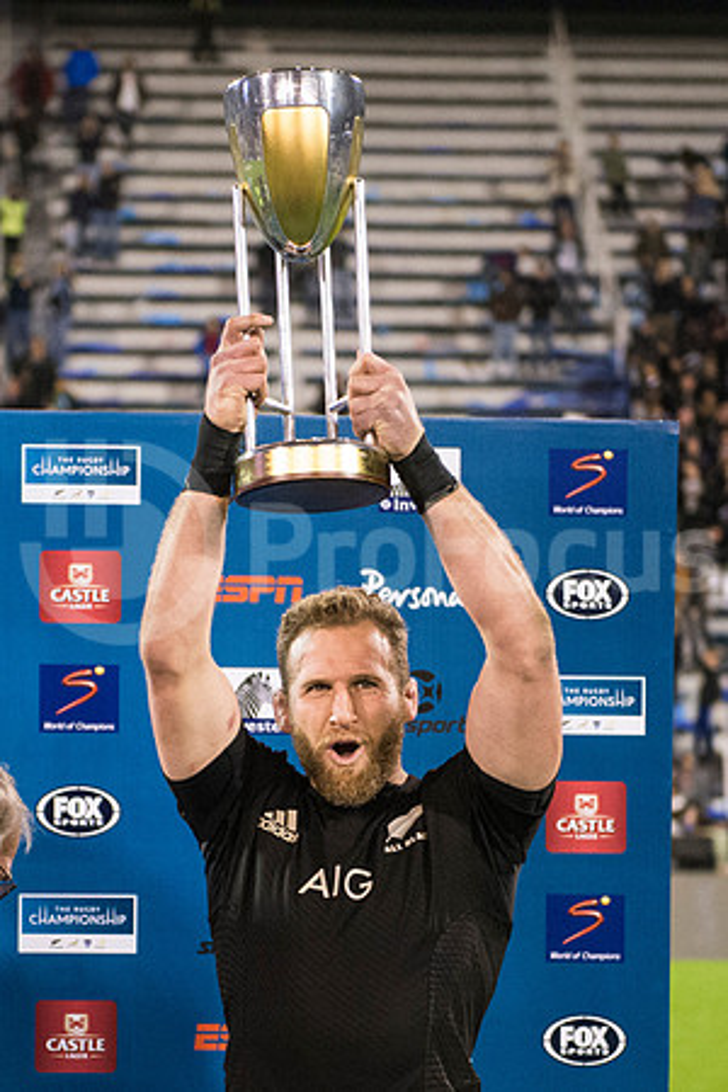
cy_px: 546
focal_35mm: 70
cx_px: 364
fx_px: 2123
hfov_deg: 19.5
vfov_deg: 28.8
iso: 4500
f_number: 2.8
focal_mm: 70
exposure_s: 1/1000
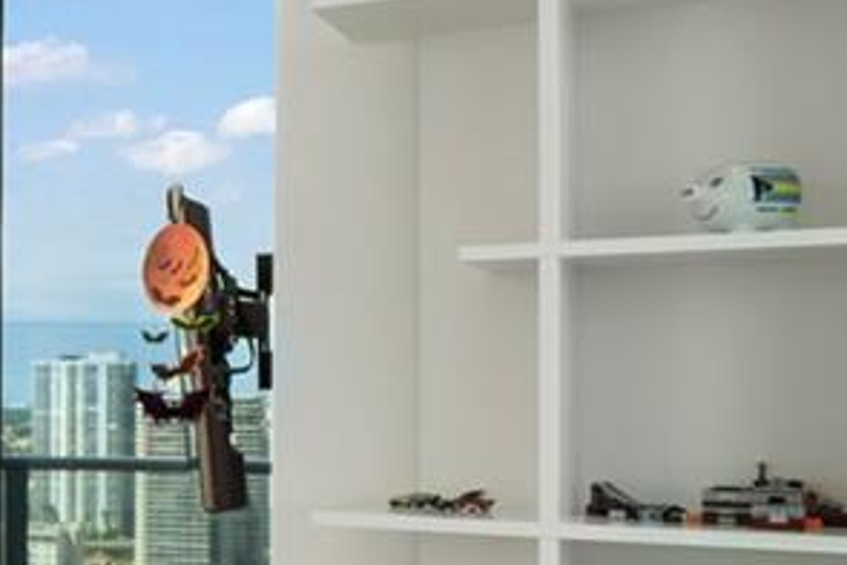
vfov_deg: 20.9
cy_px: 376
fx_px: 1530
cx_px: -646
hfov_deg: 21.4
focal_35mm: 65
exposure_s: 1/20
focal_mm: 12
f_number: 7.1
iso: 100
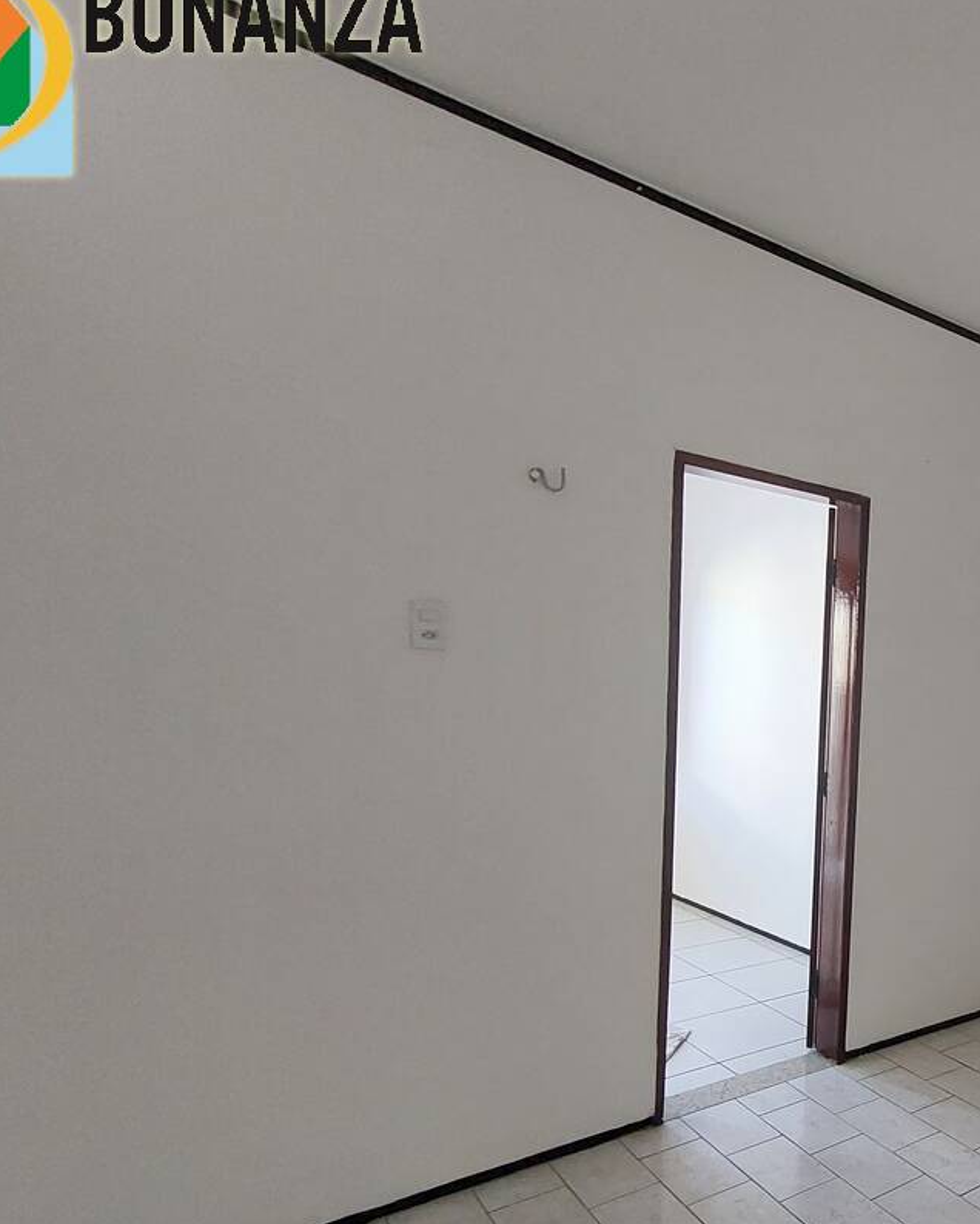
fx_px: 833
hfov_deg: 49.6
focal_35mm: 23
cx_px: 982
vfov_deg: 71.5
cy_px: 754
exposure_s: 1/60
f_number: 2.2
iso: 250
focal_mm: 1.74
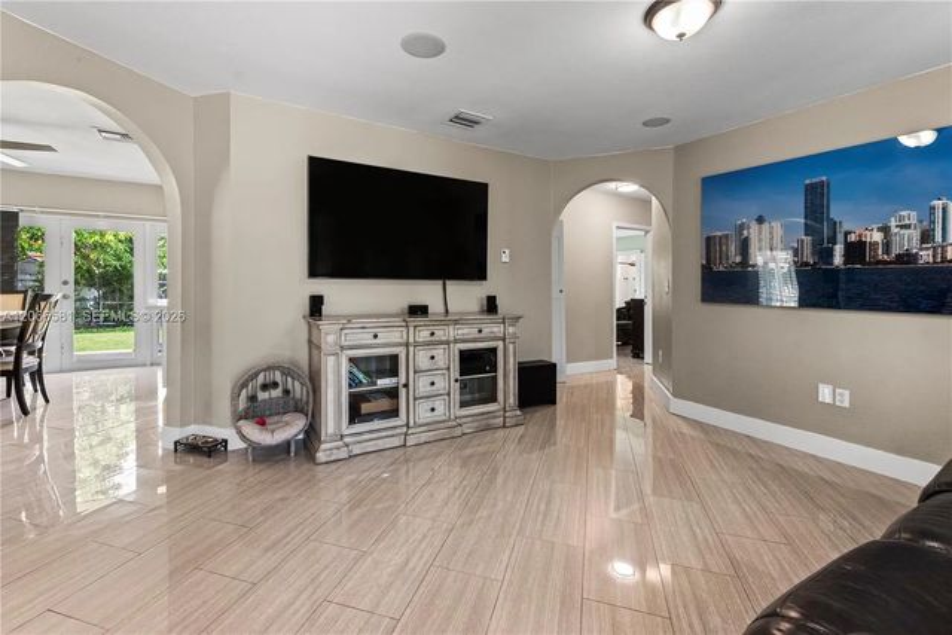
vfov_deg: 81.2
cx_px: 476
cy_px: 318
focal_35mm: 14
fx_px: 370
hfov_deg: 104.2
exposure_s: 1/15
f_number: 7.1
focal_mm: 14
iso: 1000
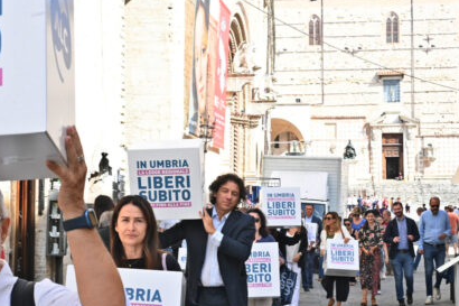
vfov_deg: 17.4
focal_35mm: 78
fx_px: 994
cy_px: 198
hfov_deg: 26.0
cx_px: 193
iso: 640
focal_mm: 50
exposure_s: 1/200
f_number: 13
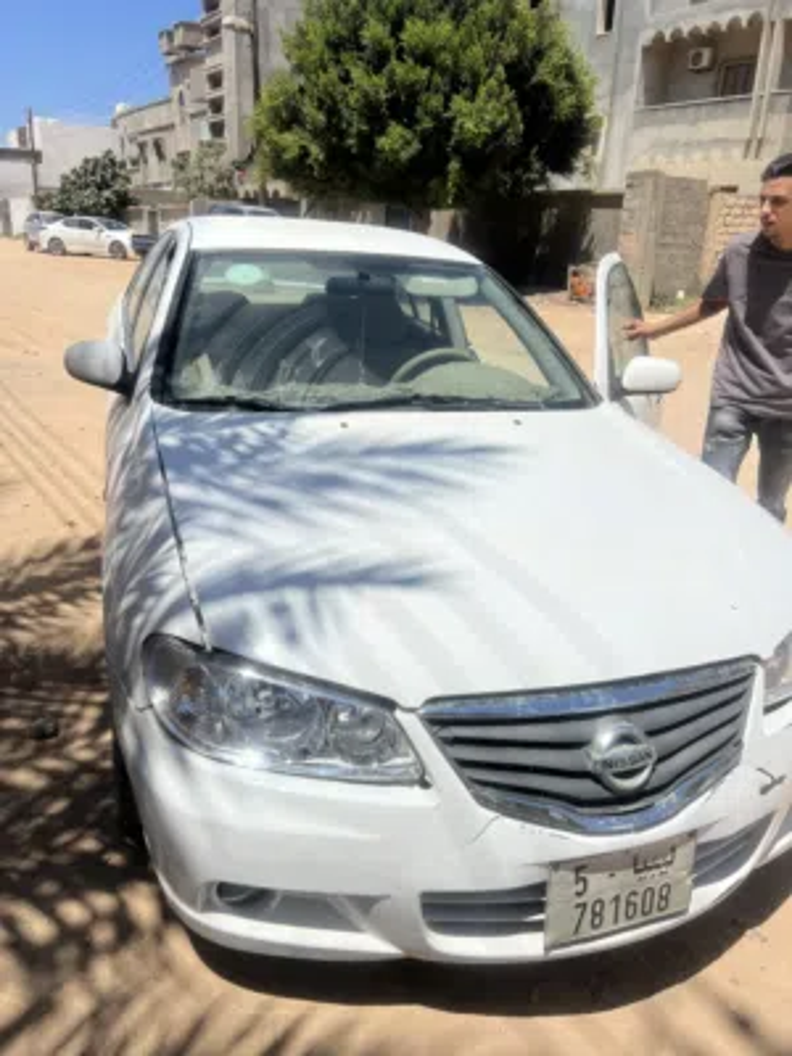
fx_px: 793
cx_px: 396
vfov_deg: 67.3
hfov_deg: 53.1
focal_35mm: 26
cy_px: 528
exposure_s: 1/14286
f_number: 1.5
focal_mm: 5.7
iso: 50
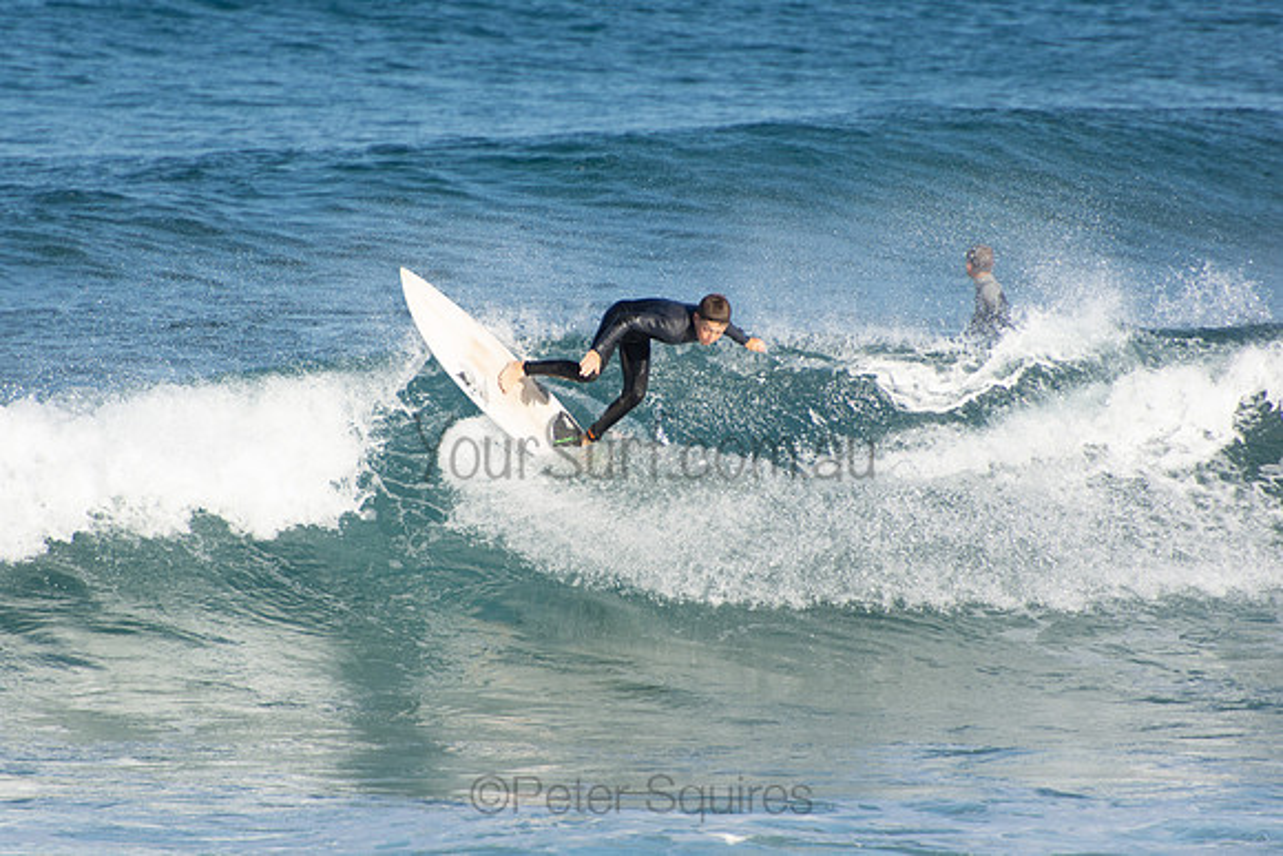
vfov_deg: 2.3
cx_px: 642
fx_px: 21387
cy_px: 428
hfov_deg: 3.4
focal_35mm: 600
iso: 400
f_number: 5.6
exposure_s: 1/1600
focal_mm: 400
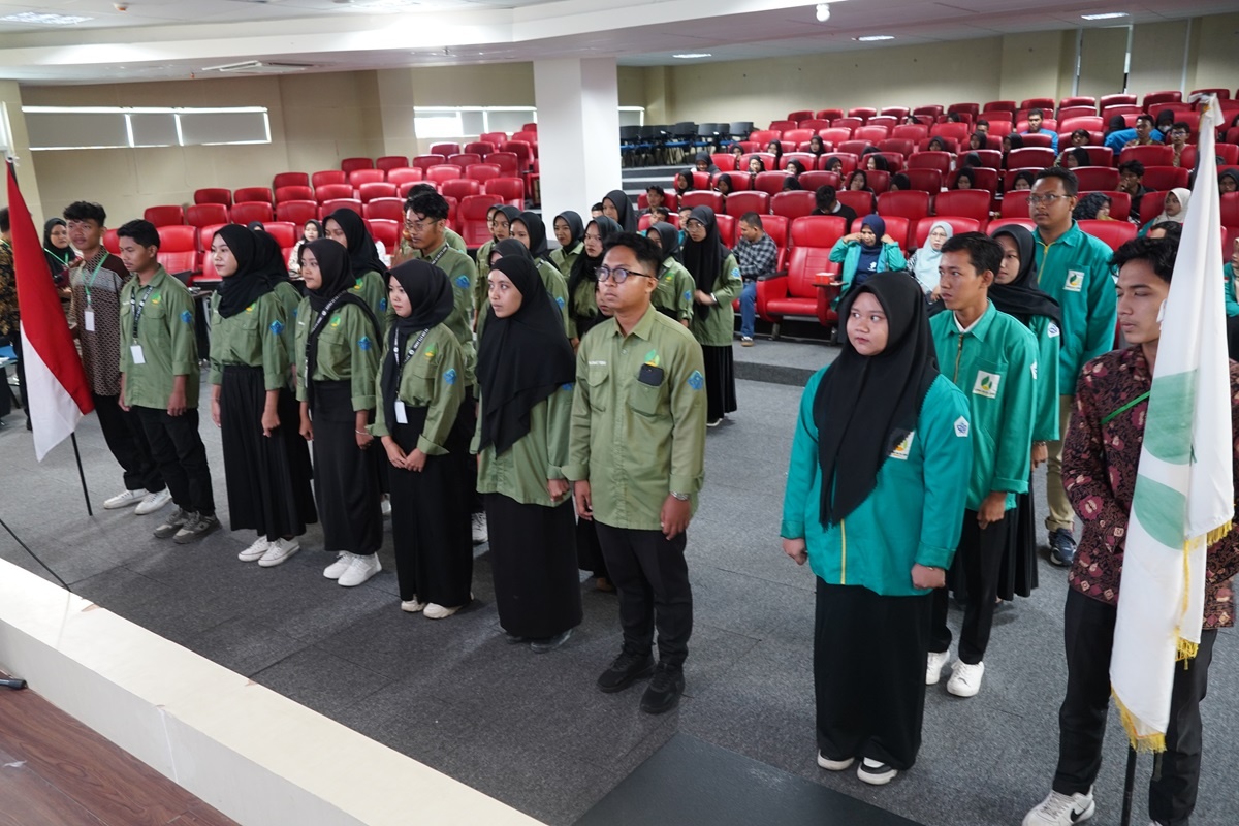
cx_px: 620
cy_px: 413
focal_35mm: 28
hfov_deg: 65.5
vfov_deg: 46.4
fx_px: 964
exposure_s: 1/20
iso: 1250
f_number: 4
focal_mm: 28
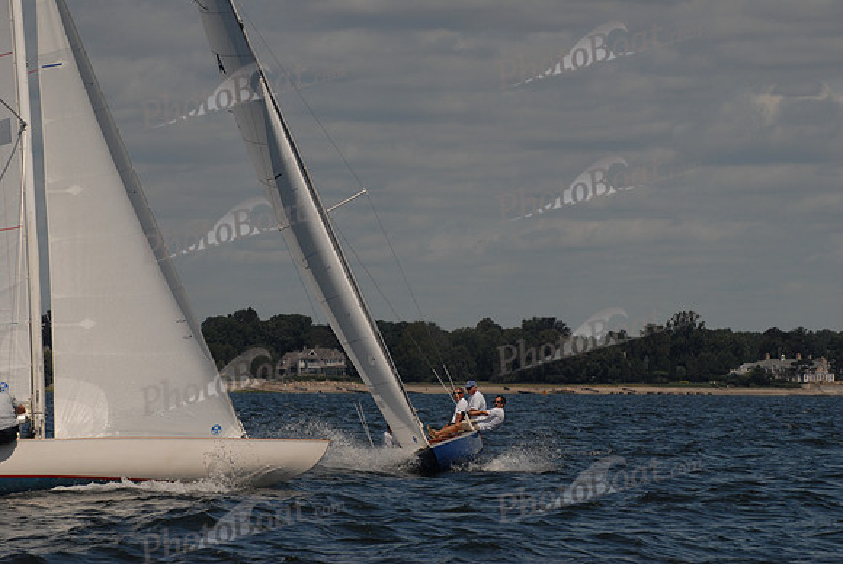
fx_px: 5098
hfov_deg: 9.5
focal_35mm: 218
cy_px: 282
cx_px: 422
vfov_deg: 6.3
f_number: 8
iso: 200
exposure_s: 1/400
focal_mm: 145
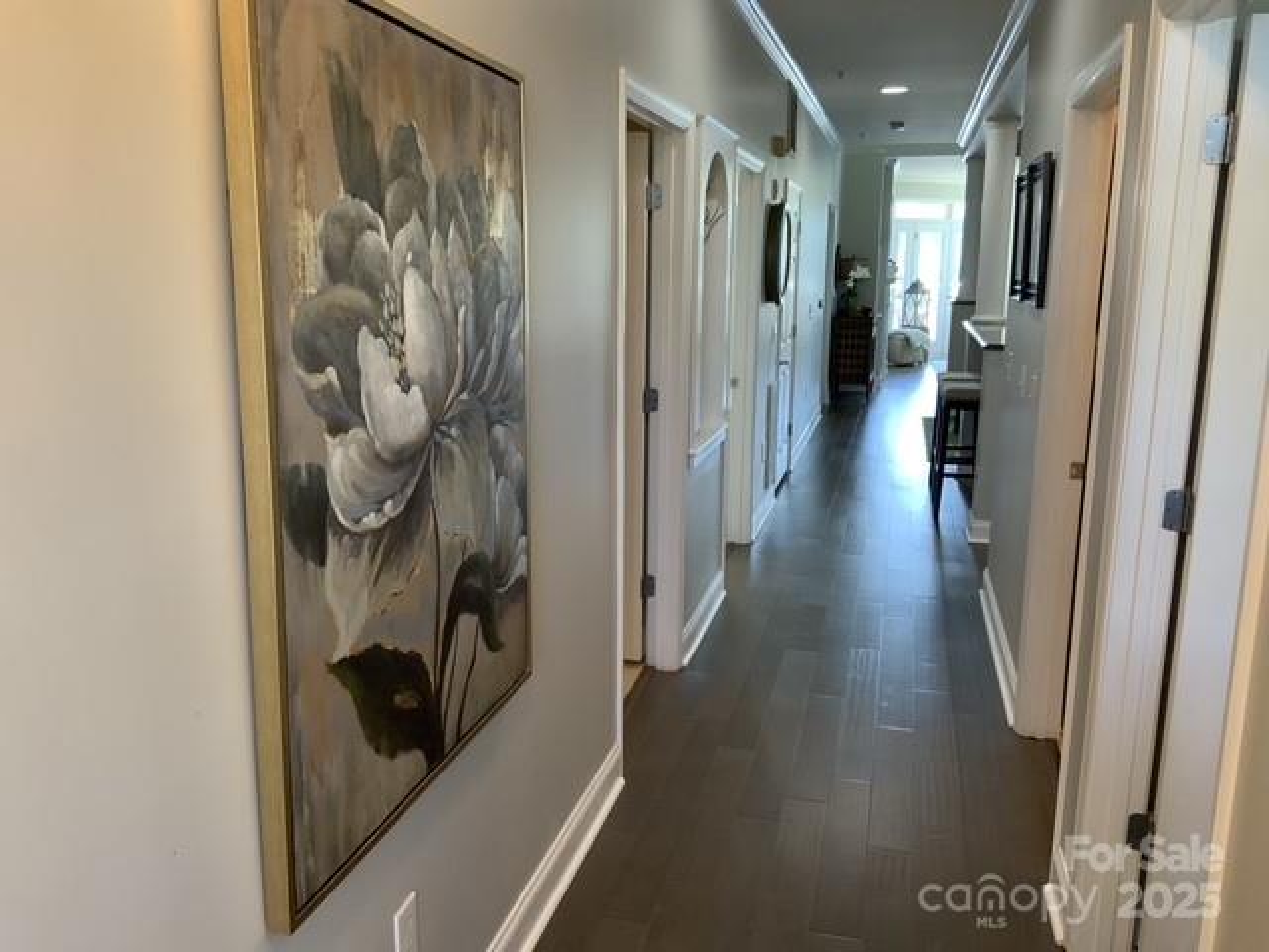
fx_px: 1063
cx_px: 634
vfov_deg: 48.2
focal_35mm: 29
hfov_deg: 61.7
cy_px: 476
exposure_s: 1/60
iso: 80
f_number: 1.8
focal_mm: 3
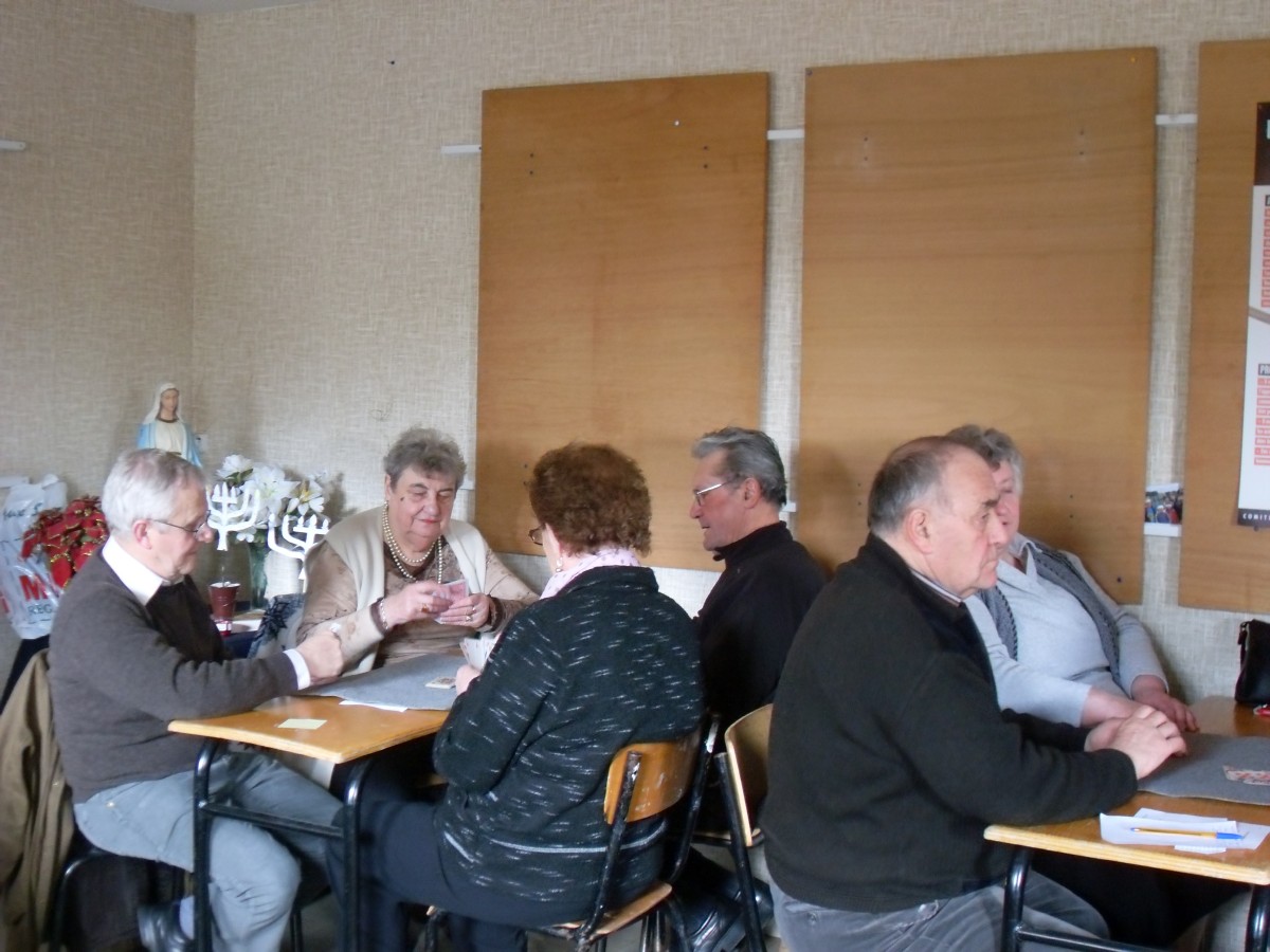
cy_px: 476
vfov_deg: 29.1
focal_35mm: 50
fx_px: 1834
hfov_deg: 38.2
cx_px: 635
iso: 200
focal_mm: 8.4
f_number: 3.4
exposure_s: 1/8
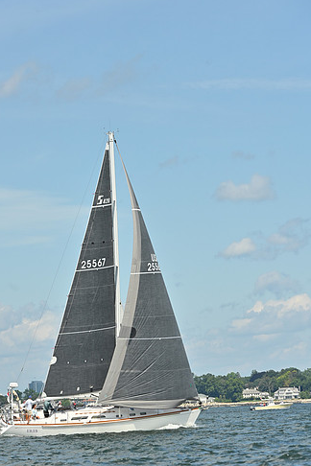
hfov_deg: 7.9
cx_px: 137
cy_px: 238
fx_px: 2242
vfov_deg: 11.9
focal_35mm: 173
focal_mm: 145
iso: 250
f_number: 8
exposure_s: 1/1600
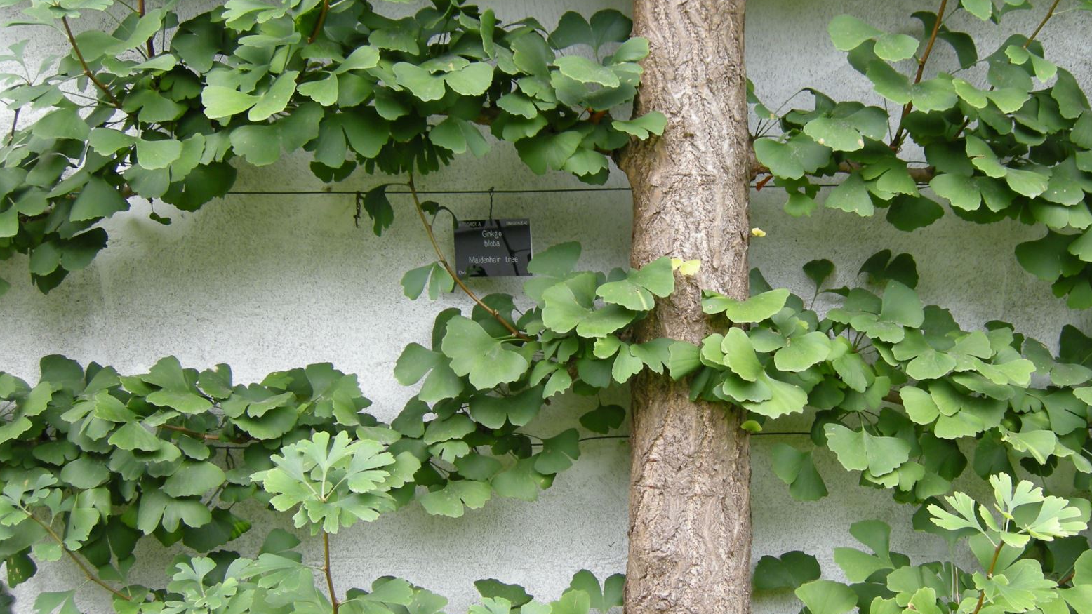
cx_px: 673
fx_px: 1419
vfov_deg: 24.3
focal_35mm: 49
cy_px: 393
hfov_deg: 41.8
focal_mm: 7.5
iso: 64
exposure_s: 1/54.5
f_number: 3
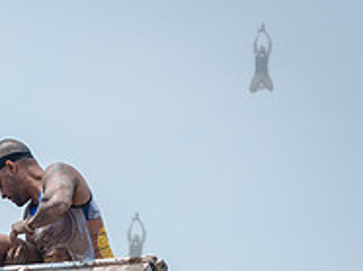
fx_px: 2514
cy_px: 340
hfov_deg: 8.1
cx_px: -117
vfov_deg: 6.1
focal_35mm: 240
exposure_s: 1/1600
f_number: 5
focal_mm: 80
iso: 250
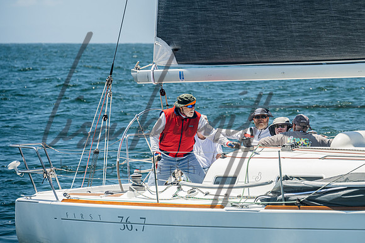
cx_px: 230
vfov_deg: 6.6
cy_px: 88
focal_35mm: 209
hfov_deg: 9.8
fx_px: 2124
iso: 320
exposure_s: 1/500
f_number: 6.3
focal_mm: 160
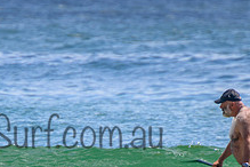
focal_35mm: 1455
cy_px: 183
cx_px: 65
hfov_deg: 1.4
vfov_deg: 0.9
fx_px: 10103
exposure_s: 1/2000
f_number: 5.6
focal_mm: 400
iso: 320
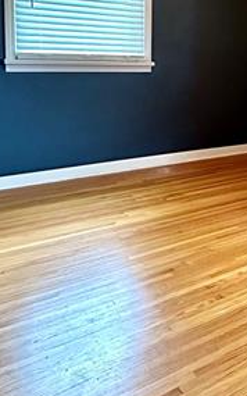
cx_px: 322
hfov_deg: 26.9
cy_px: 100
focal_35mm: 40
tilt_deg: -6.1
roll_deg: -4.9
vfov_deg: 47.5
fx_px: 431
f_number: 2.2
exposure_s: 1/40
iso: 800
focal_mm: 2.22
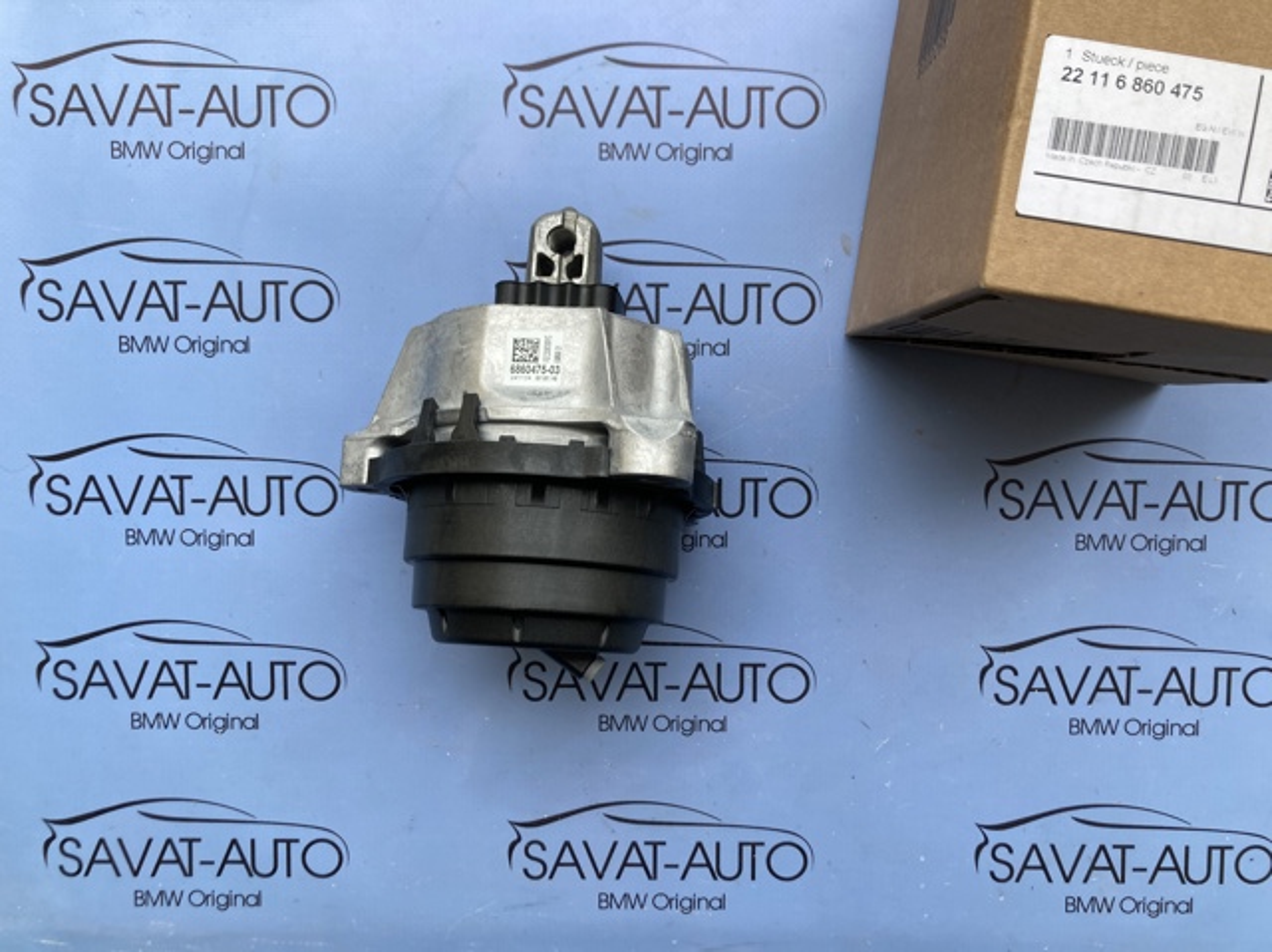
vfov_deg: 49.7
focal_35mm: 28
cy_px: 476
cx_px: 636
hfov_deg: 63.5
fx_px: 1028
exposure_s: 1/144
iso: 20
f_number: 1.8
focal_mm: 3.99
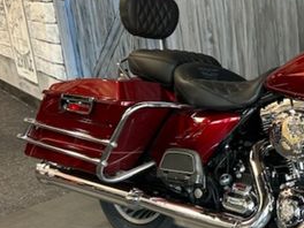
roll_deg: +1.4
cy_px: 120
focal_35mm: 63
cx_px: 341
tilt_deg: -15.9
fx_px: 553
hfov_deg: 27.8
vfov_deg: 23.3
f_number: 1.5
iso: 80
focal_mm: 5.7
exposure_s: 1/121
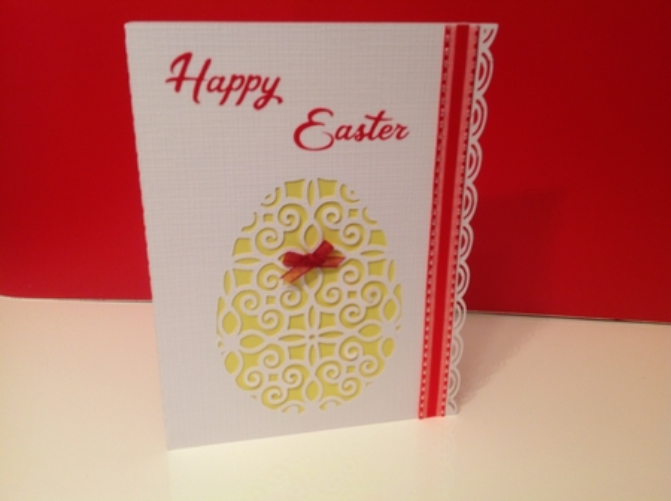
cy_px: 250
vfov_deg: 40.6
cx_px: 336
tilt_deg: -19.9
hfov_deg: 52.7
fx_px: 677
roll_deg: -1.0
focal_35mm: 35
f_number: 2.4
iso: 50
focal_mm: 4.28
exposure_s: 1/17
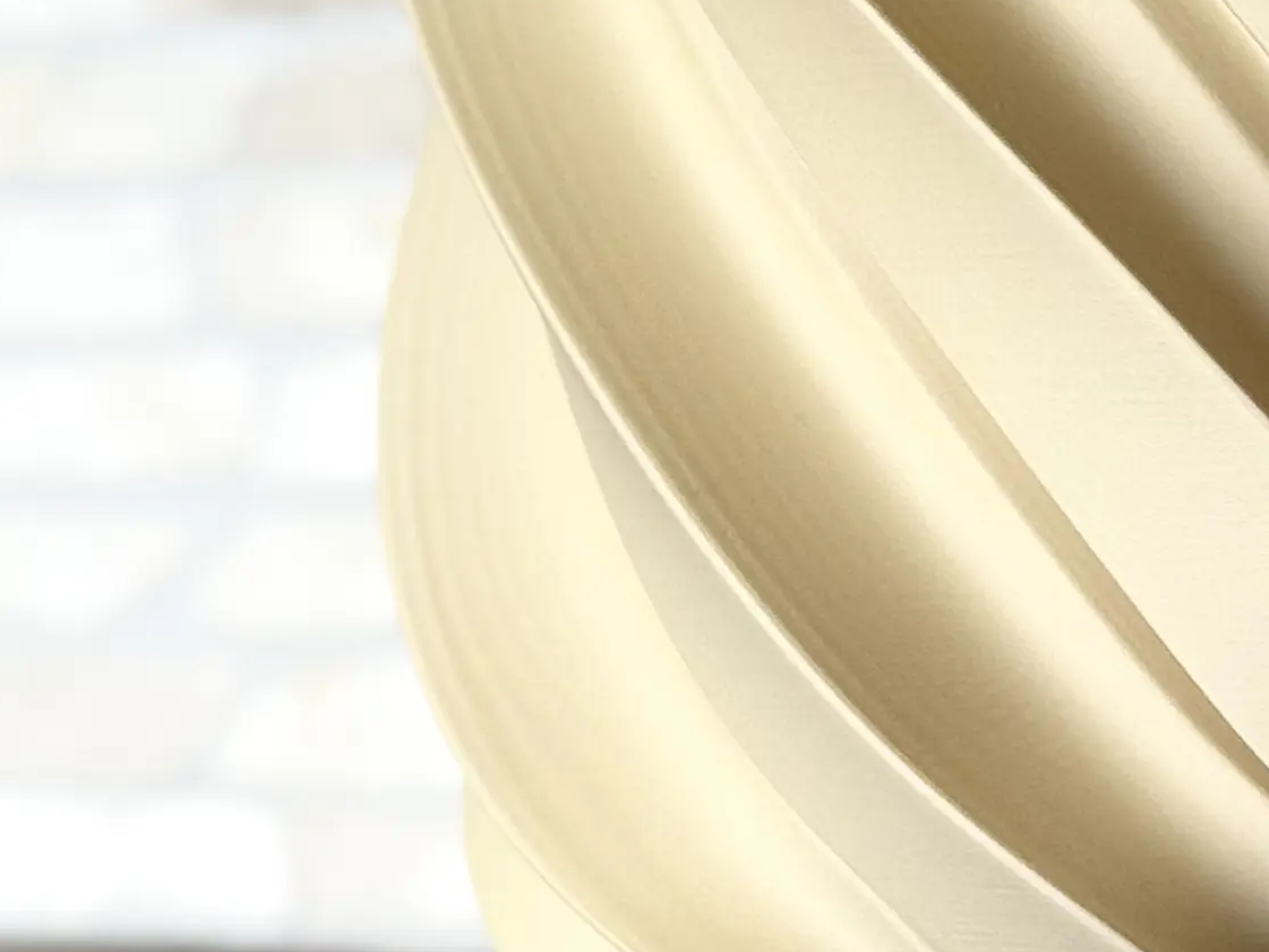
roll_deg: +0.4
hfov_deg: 15.8
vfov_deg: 12.0
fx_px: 4510
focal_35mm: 123
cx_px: 1174
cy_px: 118
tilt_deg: +0.7
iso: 64
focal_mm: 6.76
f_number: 1.78
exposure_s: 1/123
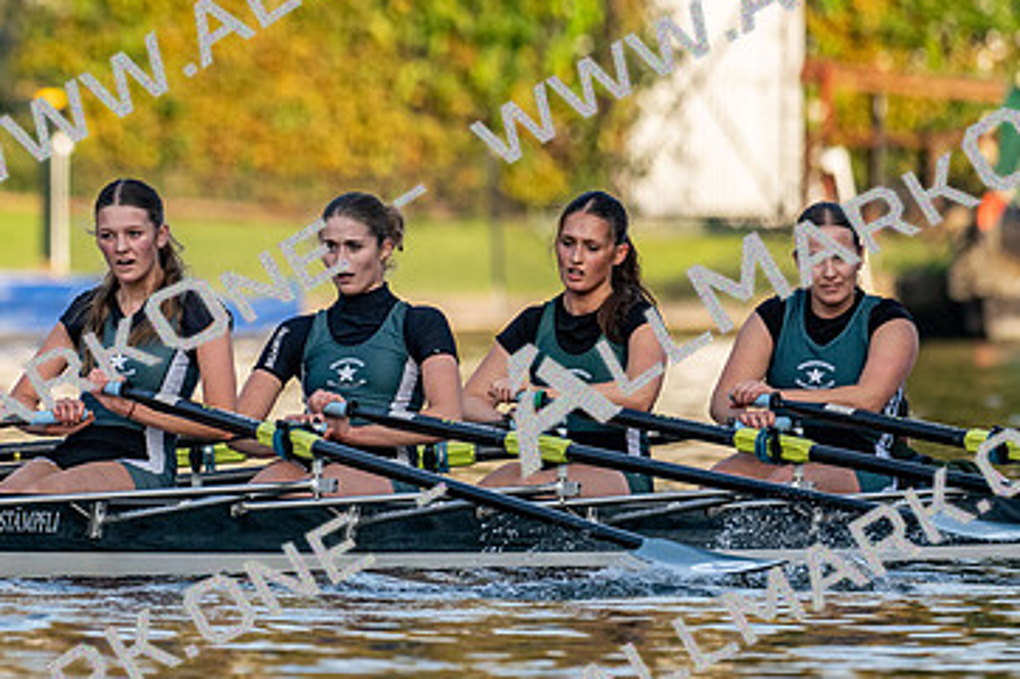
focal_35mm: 961
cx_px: 265
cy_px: 211
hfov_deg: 2.1
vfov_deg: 1.4
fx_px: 27215
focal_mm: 400
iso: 720
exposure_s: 1/2500
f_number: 4.5
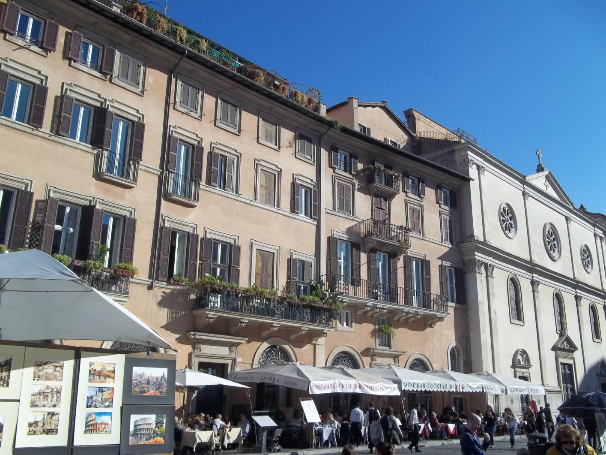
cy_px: 228
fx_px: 560
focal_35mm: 32
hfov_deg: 56.8
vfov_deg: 44.2
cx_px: 303
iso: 64
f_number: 8.8
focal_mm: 5.7
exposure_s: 1/160
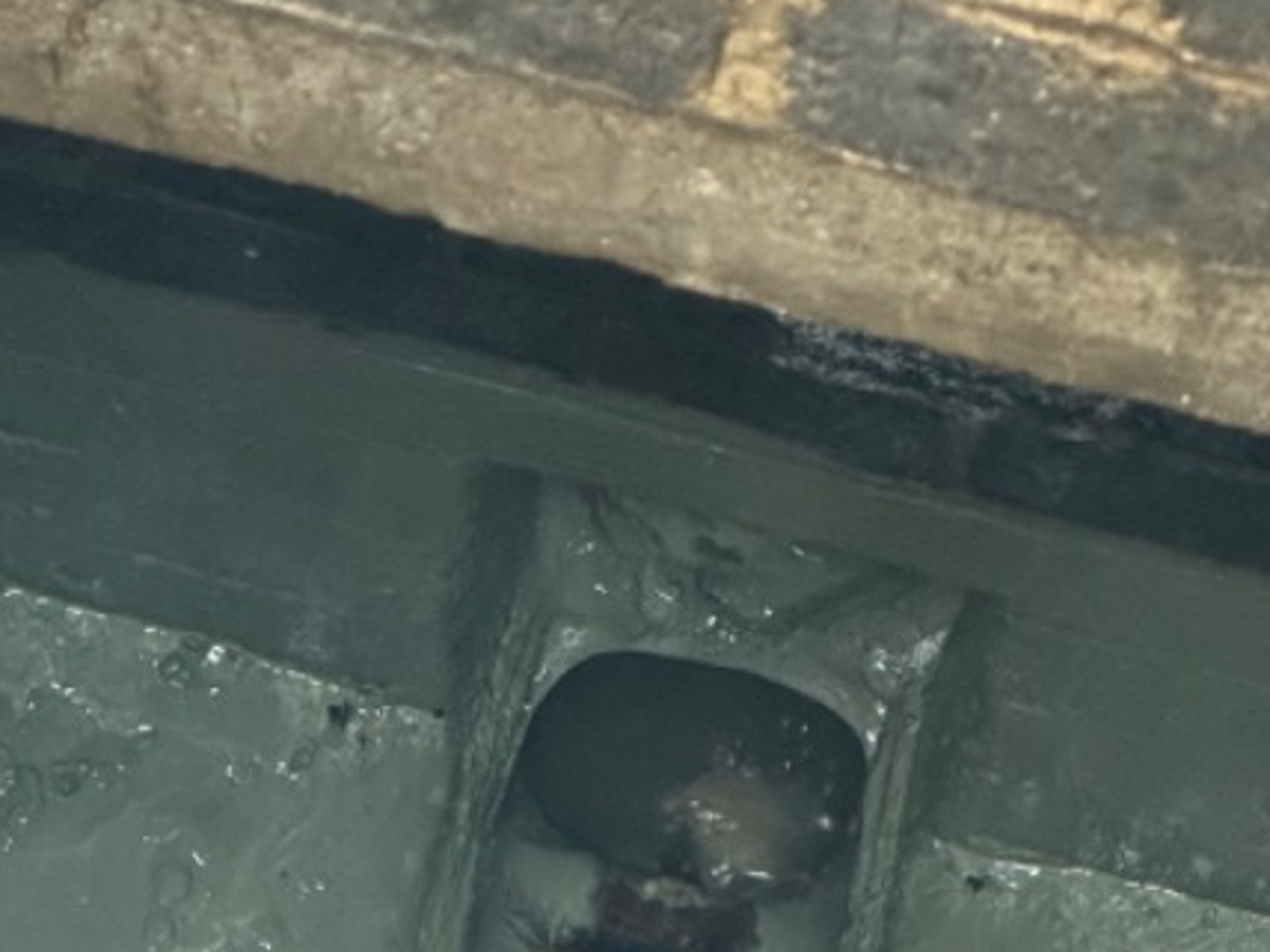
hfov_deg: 9.1
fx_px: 7925
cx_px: 288
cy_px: 1299
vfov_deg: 6.8
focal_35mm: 216
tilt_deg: -73.2
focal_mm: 9
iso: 250
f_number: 2.8
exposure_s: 1/60
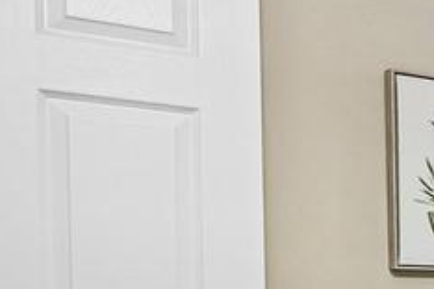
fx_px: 1037
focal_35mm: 86
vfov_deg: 15.5
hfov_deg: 14.9
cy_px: 309
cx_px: 1029
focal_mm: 14
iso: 500
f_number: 8
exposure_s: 1/13
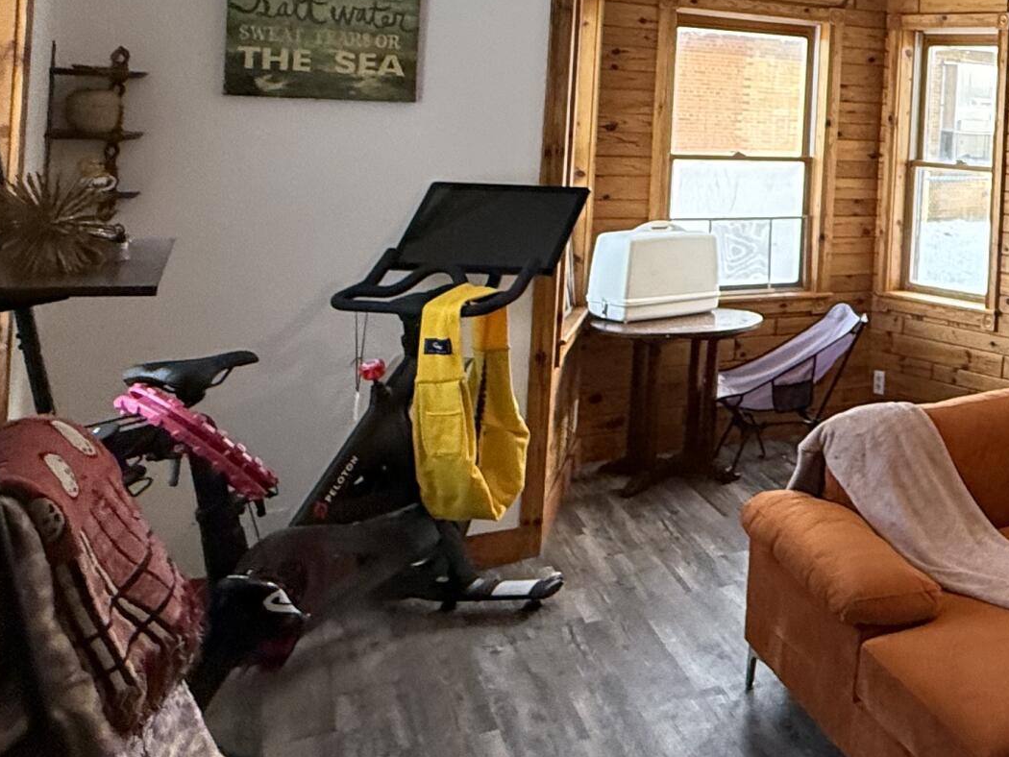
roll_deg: -2.9
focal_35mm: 40
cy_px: 117
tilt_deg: +0.4
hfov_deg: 35.0
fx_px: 1166
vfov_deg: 34.5
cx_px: 1263
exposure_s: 1/120
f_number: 2.2
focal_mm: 2.22
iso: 200
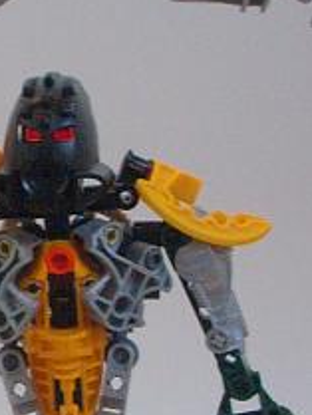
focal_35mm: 136
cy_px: 401
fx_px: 1633
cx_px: -12
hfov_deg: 10.8
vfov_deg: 14.3
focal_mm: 6.2
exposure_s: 1/4
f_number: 2.8
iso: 259
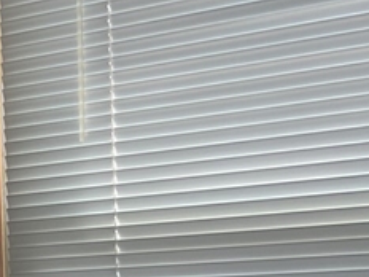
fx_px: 1226
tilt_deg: -5.2
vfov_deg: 12.6
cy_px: 322
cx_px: -396
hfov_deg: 14.1
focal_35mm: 115
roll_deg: +4.0
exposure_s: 1/166
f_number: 1.5
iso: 50
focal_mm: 5.7
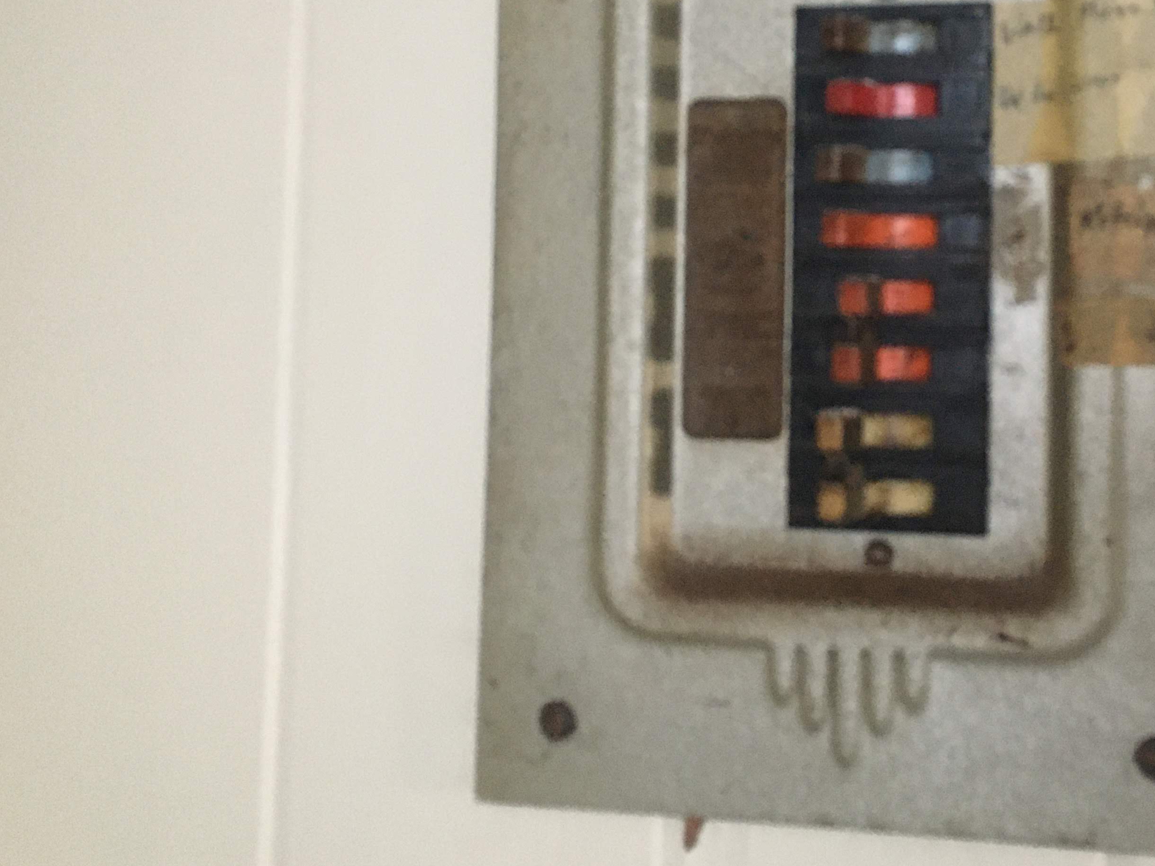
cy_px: 237
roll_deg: +0.4
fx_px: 1602
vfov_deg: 29.9
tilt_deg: +2.6
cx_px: 857
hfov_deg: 38.7
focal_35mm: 48
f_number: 2.2
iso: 200
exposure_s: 1/20
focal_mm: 4.15
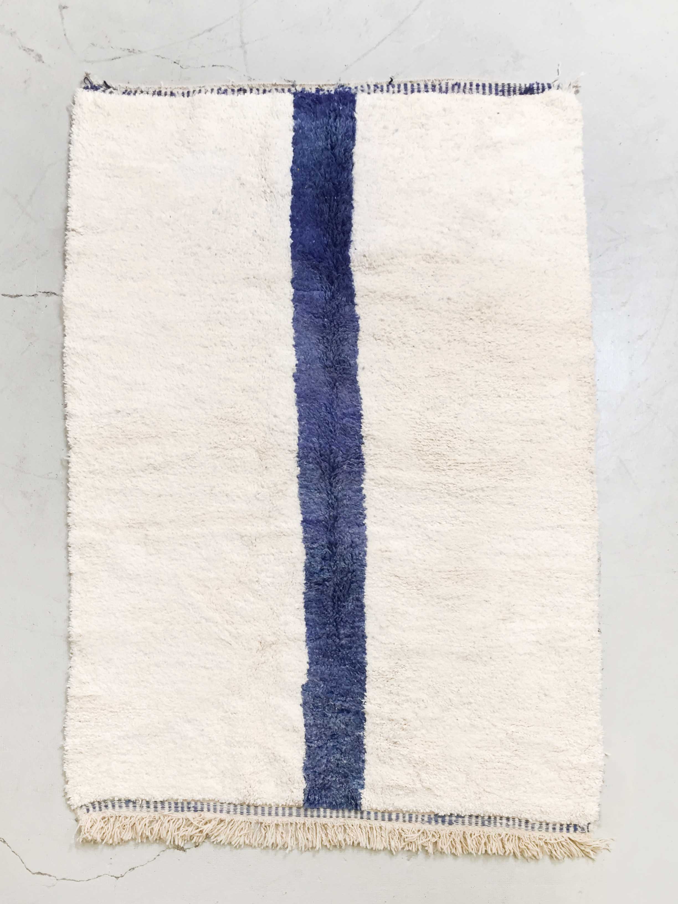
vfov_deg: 61.7
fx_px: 757
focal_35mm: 29
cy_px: 452
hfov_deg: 48.2
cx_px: 339
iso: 32
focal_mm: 4.15
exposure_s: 1/35
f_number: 2.2
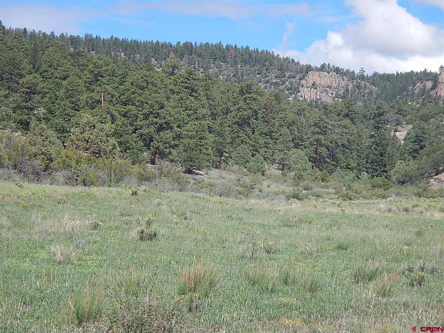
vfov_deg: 11.6
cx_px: 222
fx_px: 1642
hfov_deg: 15.4
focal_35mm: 128
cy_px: 166
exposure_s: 1/500
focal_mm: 22.9
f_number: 4.7
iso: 125
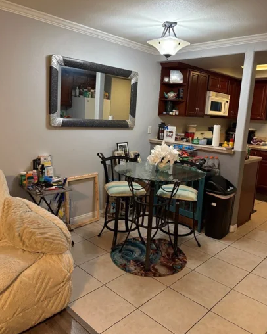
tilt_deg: -8.6
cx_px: 132
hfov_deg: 51.5
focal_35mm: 28
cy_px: 160
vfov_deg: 62.2
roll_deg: -3.5
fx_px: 277
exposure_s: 1/60
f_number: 1.6
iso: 320
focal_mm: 5.96
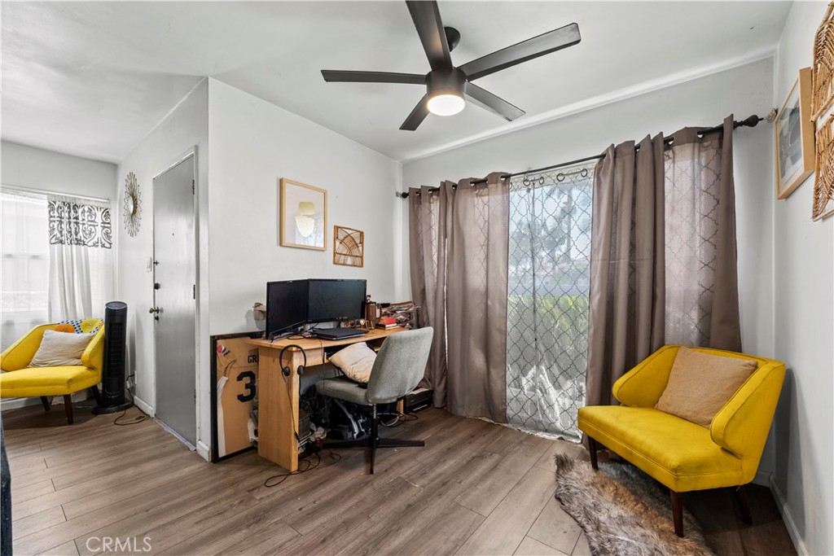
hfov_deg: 104.2
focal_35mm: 14
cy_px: 278
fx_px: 324
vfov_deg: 81.2
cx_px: 417
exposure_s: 1/4
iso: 400
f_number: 7.1
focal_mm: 14
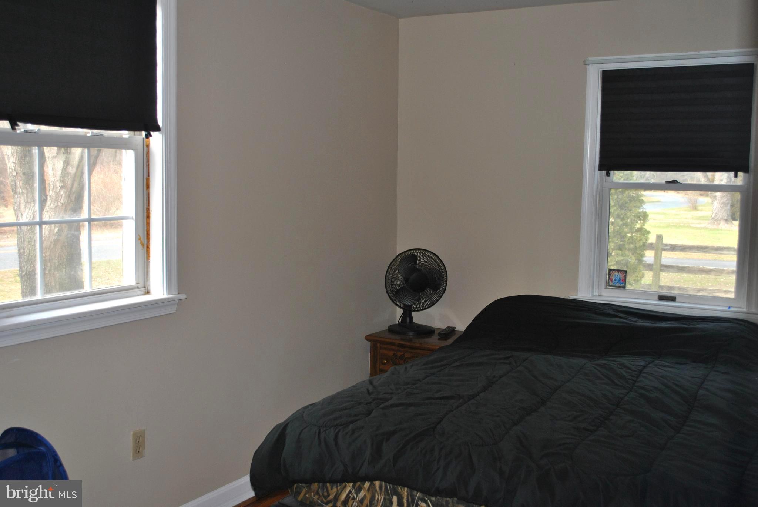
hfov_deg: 53.1
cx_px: 379
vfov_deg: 37.0
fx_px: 759
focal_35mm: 36
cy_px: 254
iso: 200
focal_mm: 24
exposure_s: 1/60
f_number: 4
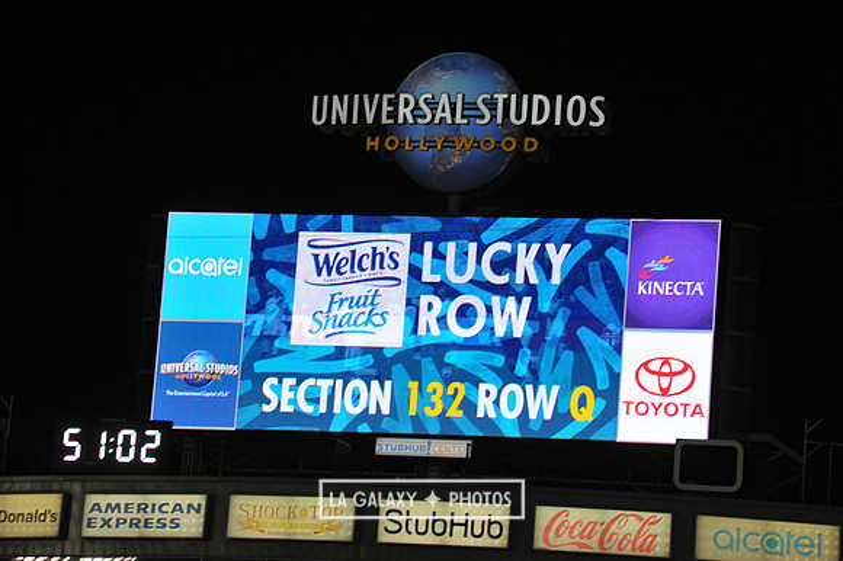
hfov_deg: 10.3
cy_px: 280
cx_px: 422
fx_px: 4680
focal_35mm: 200
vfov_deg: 6.9
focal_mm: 200
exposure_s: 1/320
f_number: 9
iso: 1600
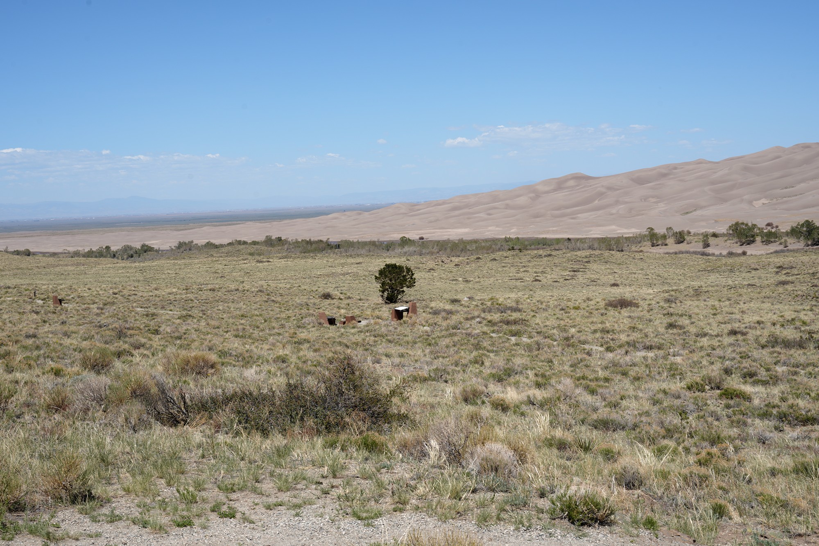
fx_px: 1274
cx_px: 410
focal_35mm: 56
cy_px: 273
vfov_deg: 24.2
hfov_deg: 35.6
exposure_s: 1/160
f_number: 13
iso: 80
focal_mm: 56
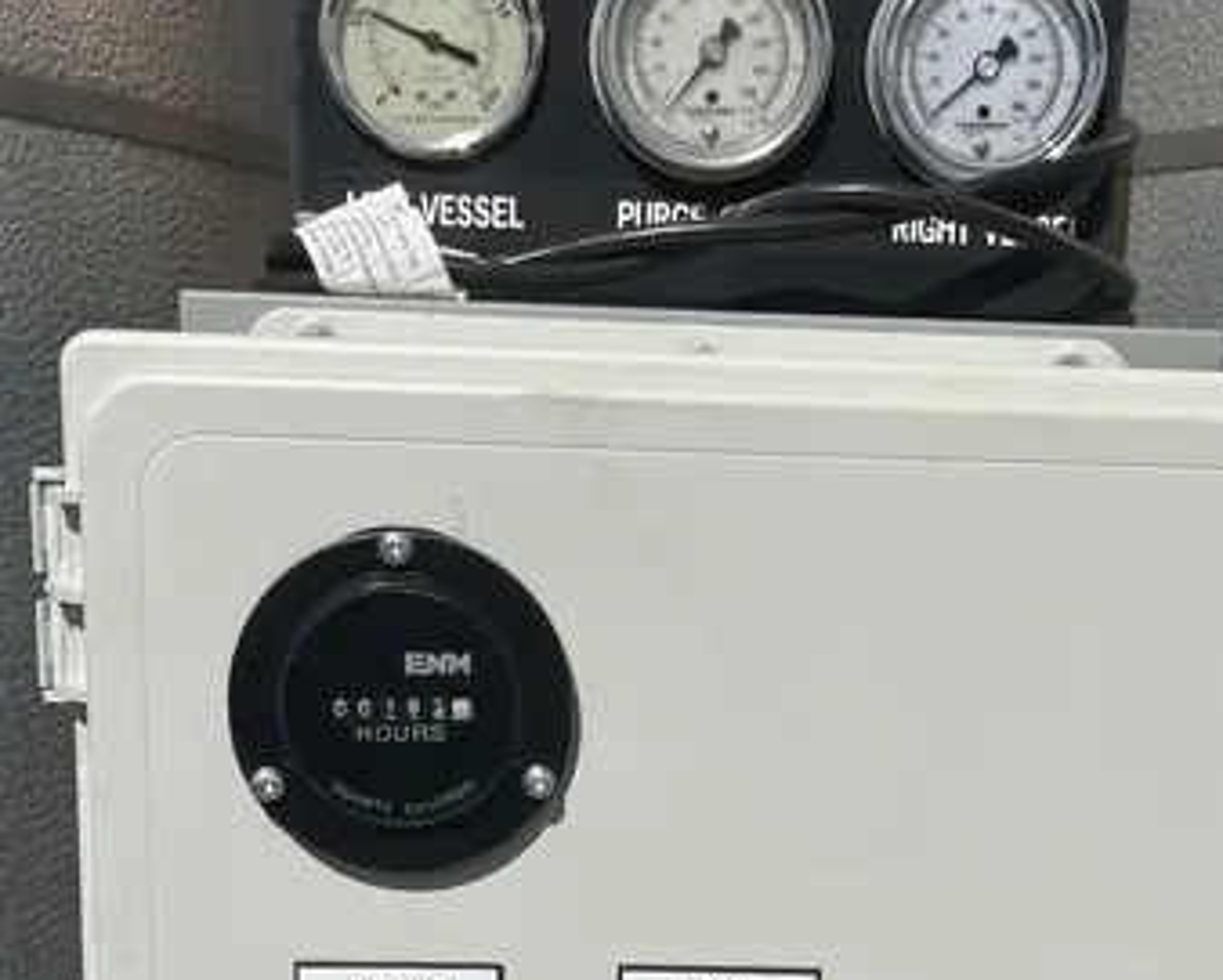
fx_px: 1993
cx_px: 706
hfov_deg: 34.1
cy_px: 881
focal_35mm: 55
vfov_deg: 26.7
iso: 50
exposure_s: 1/10870
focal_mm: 5.1
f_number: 1.6
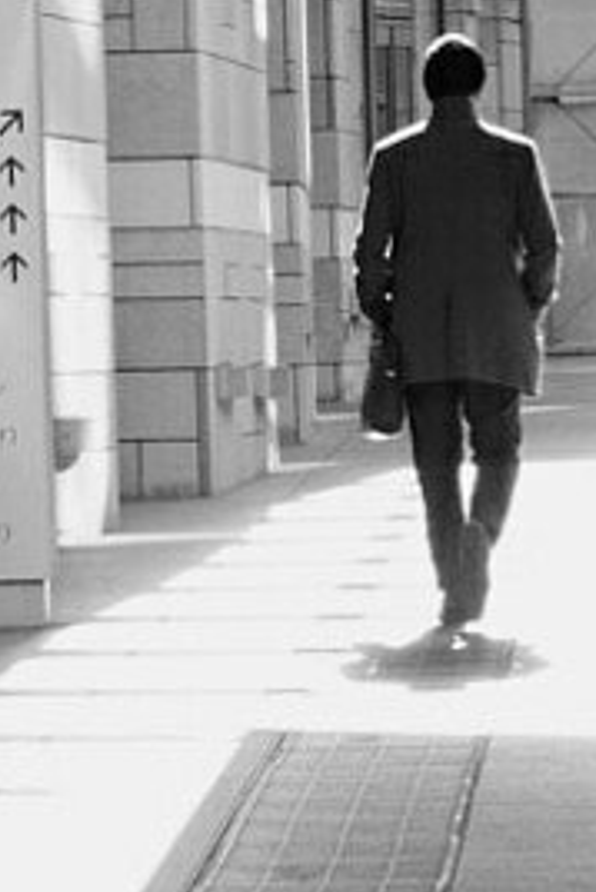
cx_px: -228
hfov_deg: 4.6
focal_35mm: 298
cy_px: 1028
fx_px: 7390
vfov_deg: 6.9
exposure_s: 1/125
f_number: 5.6
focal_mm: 50
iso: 200
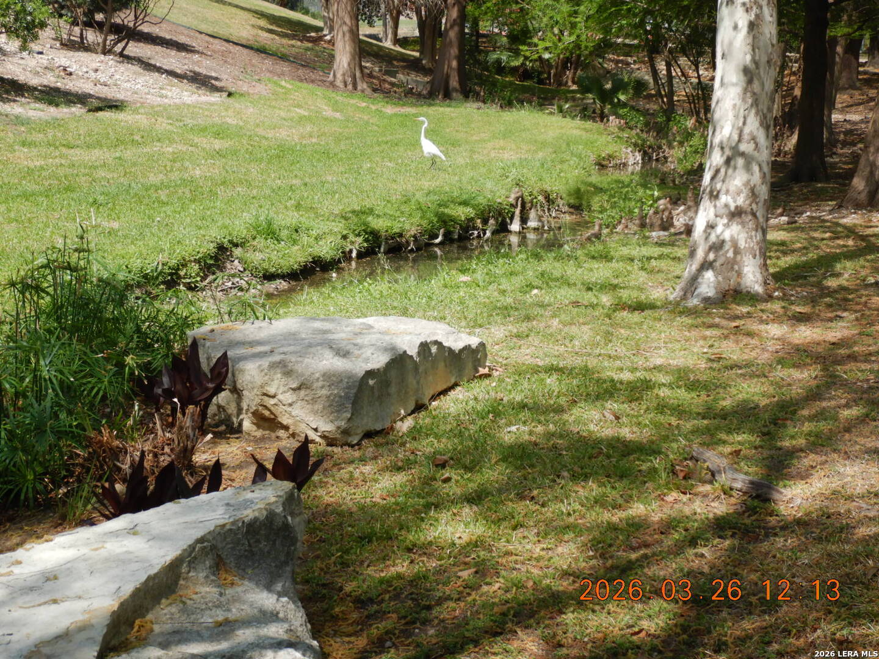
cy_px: 330
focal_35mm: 61
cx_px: 440
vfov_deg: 24.0
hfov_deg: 31.7
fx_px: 1549
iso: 125
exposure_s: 1/500
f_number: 4.4
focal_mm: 11
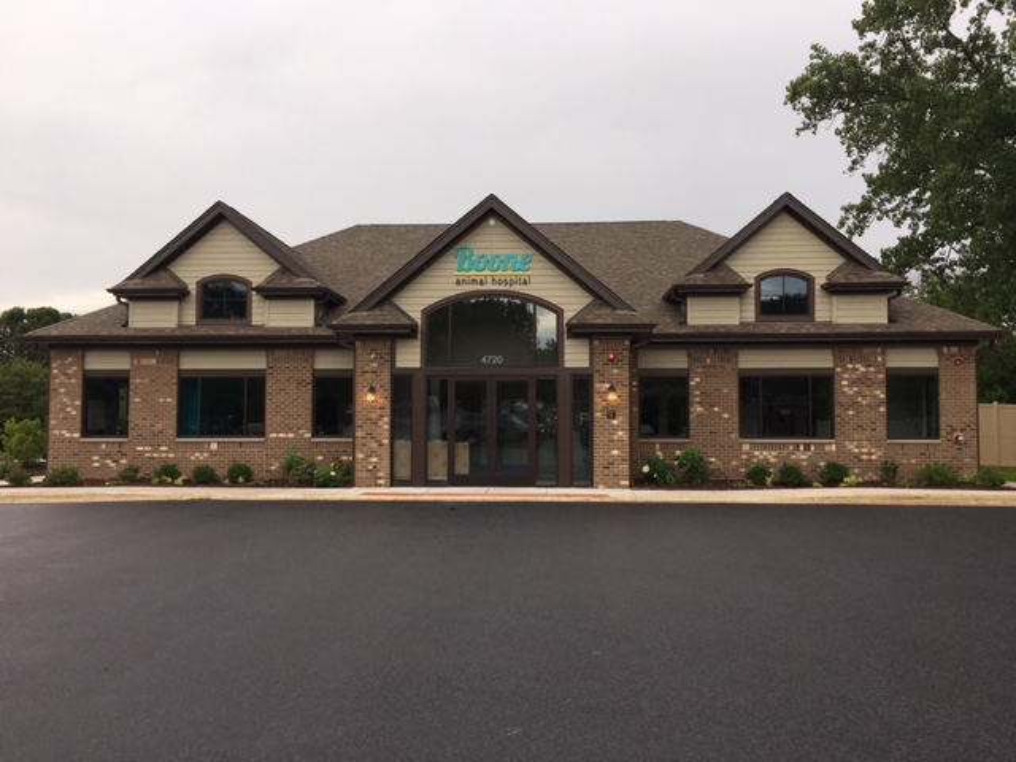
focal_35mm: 29
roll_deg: +0.0
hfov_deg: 61.7
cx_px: 508
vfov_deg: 48.2
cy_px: 381
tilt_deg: +2.7
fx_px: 851
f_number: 2.2
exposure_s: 1/316
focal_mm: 4.15
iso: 25
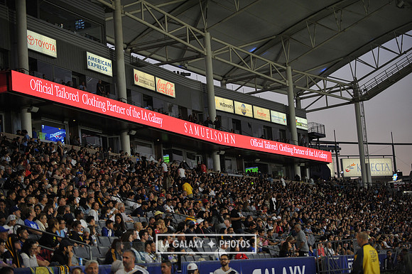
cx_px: 206
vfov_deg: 15.9
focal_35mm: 86
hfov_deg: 23.7
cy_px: 137
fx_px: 984
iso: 1250
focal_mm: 86
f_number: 2.8
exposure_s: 1/800
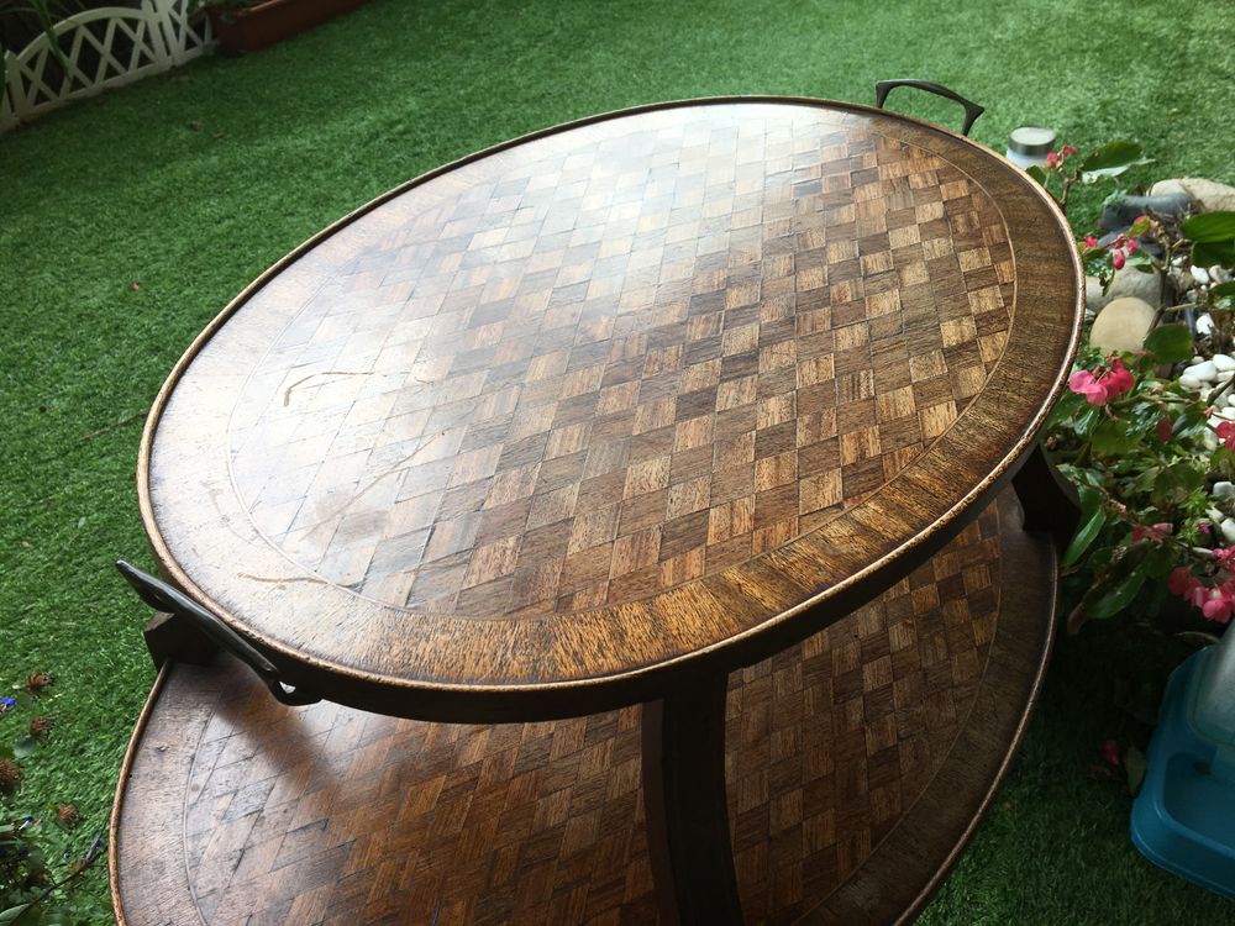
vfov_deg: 48.2
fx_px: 1035
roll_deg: +1.9
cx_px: 618
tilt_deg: -40.5
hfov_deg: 61.7
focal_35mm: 29
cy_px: 463
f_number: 2.2
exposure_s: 1/247
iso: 25
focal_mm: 4.15
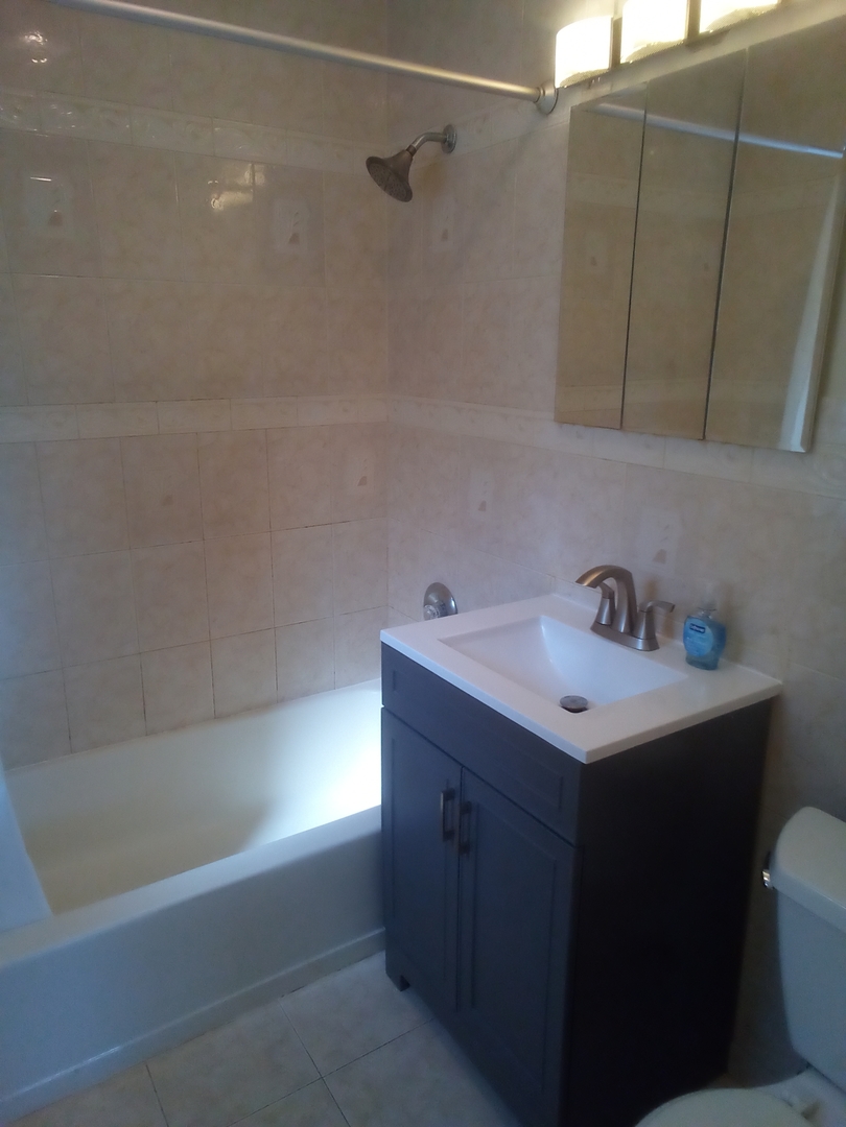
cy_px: 564
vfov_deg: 69.4
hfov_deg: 54.9
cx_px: 423
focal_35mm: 25
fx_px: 815
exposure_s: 1/60
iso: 151
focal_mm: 2.05
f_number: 2.4
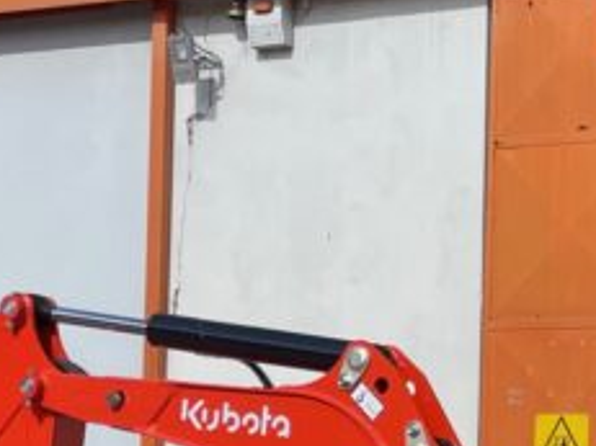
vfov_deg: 12.5
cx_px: 712
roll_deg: -0.6
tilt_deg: +3.0
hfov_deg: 16.3
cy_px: 486
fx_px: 1996
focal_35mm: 116
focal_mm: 4.2
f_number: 1.6
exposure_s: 1/3401
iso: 32
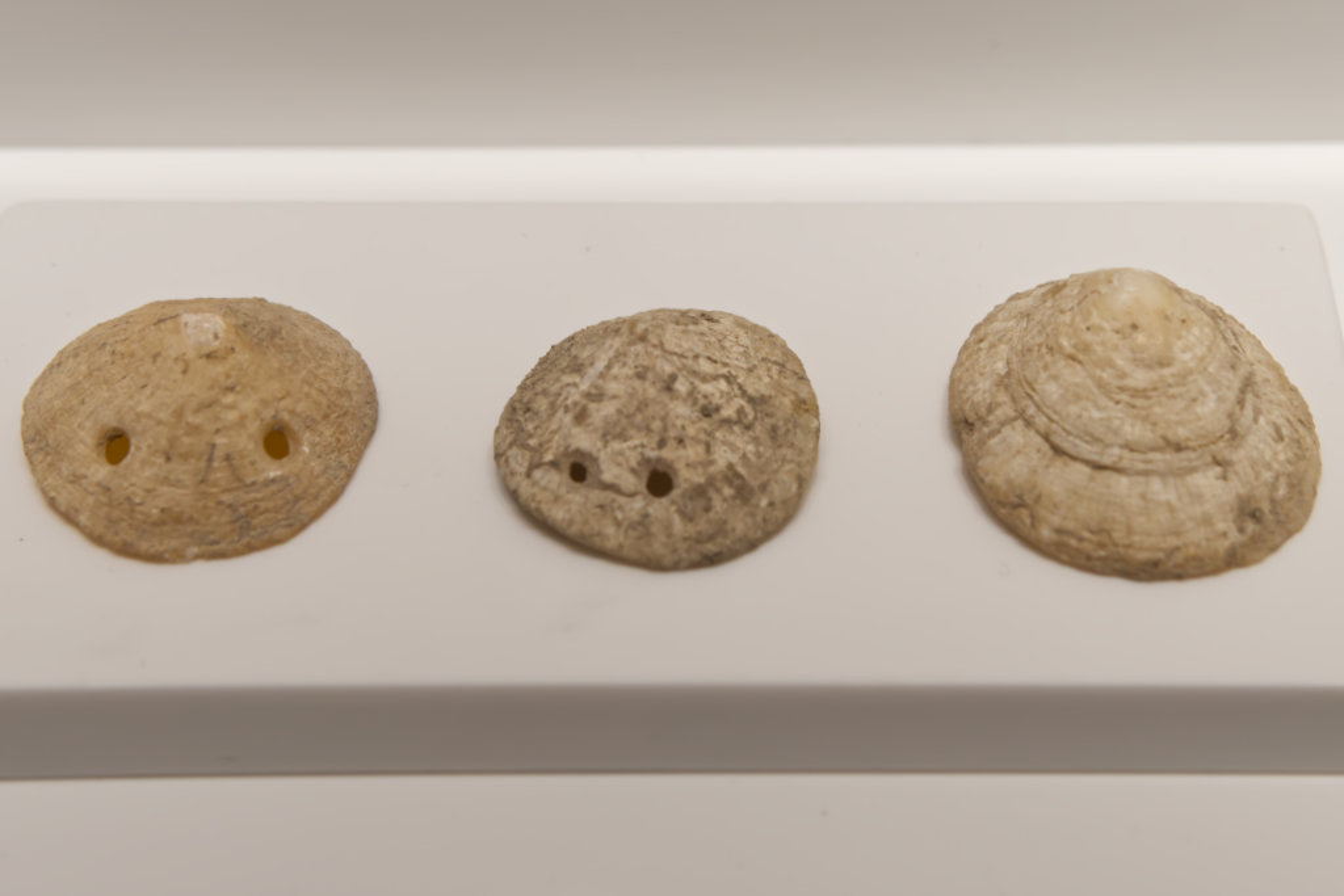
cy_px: 448
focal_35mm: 45
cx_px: 672
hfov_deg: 43.6
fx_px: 1680
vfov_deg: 29.9
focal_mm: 30
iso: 100
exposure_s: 1/80
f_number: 4.5
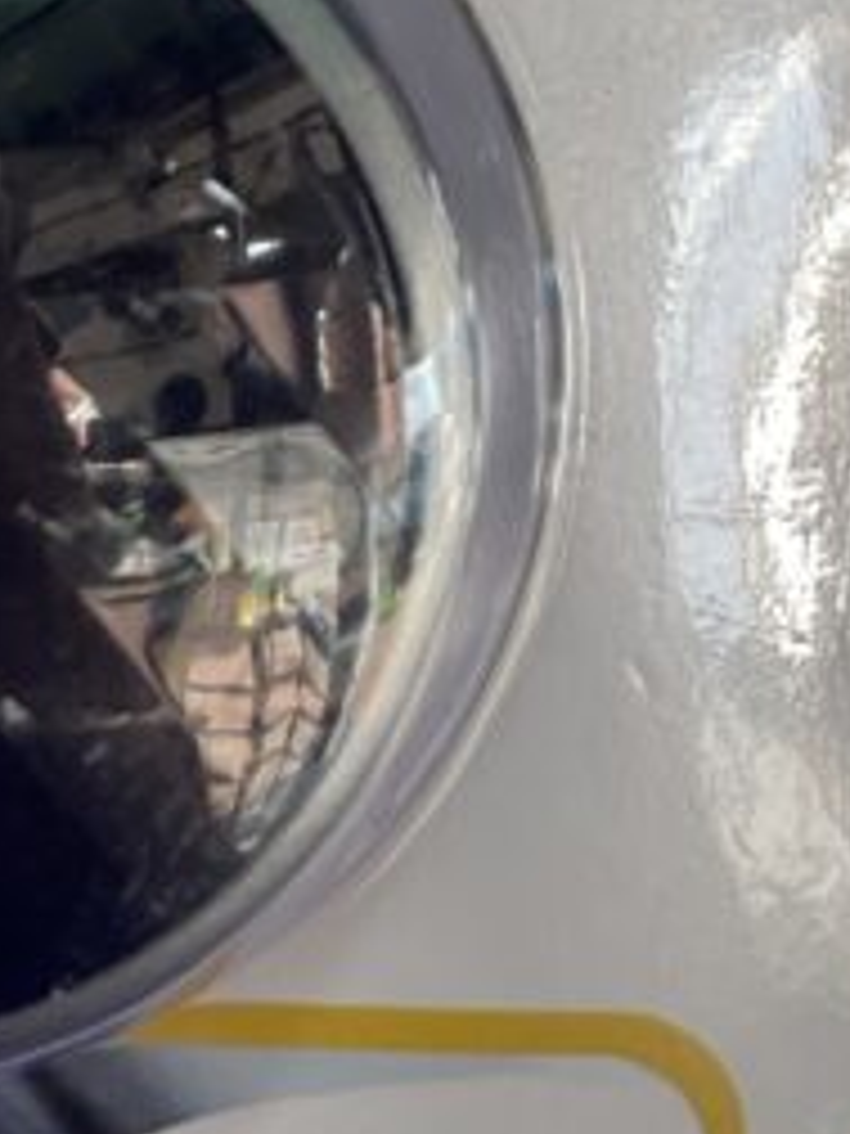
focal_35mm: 165
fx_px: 5402
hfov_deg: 8.9
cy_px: -558
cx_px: -54
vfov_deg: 11.5
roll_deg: -0.4
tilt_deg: -15.2
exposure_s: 1/100
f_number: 2
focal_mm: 6
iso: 80
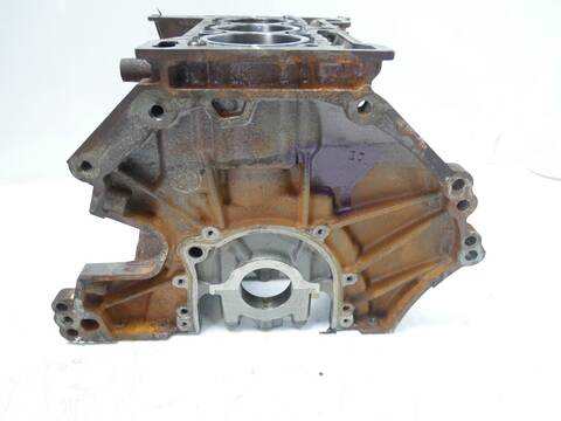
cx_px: 280
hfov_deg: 71.6
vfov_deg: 56.8
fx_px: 389
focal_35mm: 24
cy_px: 210
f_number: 3.5
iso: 1600
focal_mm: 12
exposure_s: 1/60
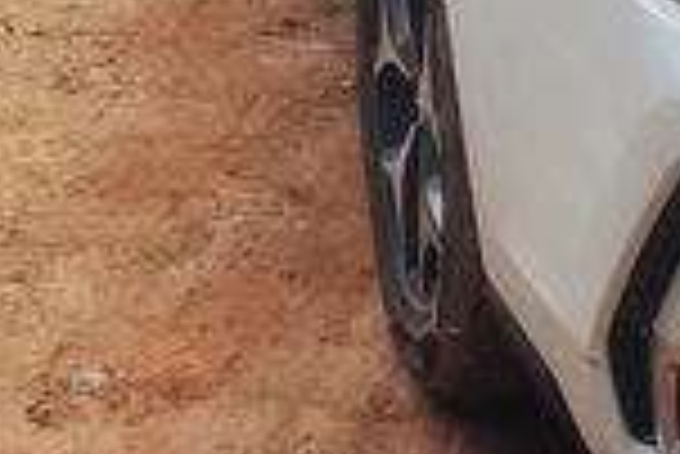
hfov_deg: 18.2
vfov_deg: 11.9
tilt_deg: -12.1
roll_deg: -8.2
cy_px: -463
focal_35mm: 103
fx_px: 1947
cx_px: 937
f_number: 1.6
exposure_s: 1/1188
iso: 32
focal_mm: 5.1
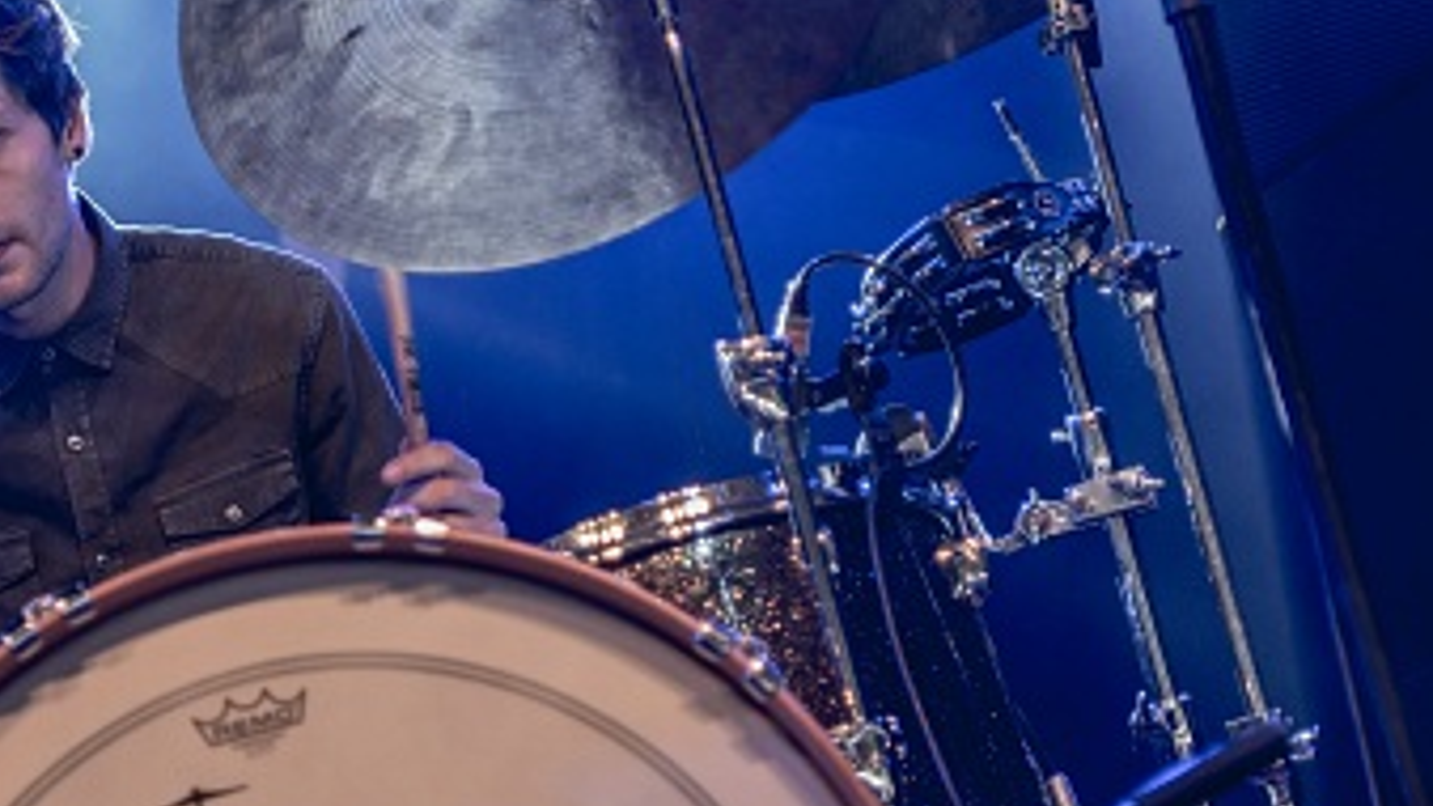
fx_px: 4407
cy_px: 524
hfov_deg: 18.4
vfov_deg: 10.4
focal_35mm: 116
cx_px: 437
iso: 400
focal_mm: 52
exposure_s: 1/125
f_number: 2.8
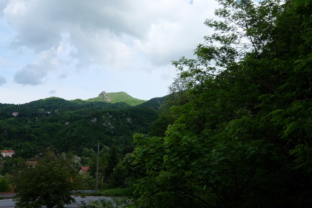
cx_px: 156
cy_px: 104
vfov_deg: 36.9
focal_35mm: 36
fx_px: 312
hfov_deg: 53.1
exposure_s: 1/350
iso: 400
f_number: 9
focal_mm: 24
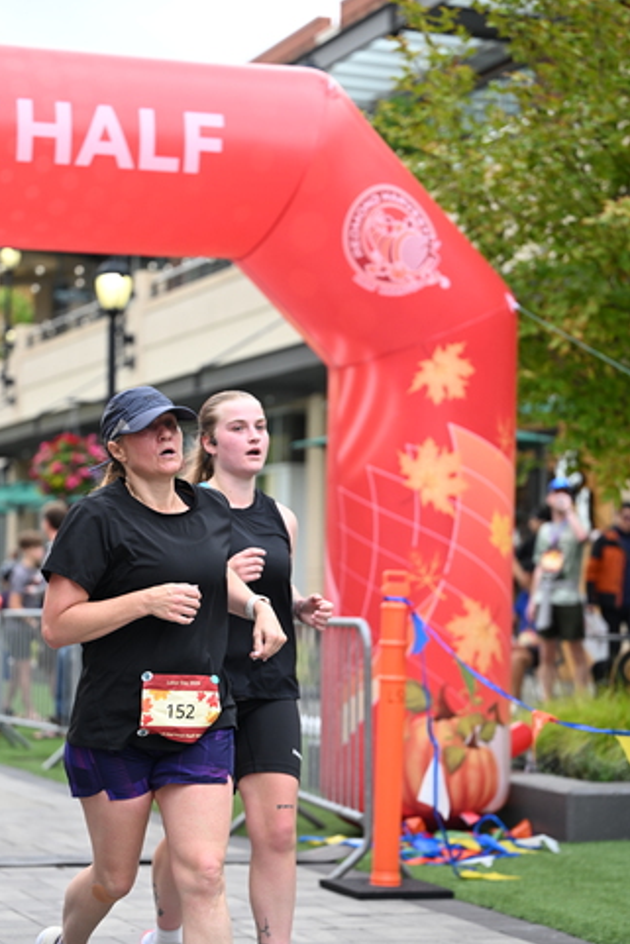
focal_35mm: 88
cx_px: 272
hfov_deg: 15.5
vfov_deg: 23.1
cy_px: 493
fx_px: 2308
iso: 640
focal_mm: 77
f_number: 2.8
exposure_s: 1/2000
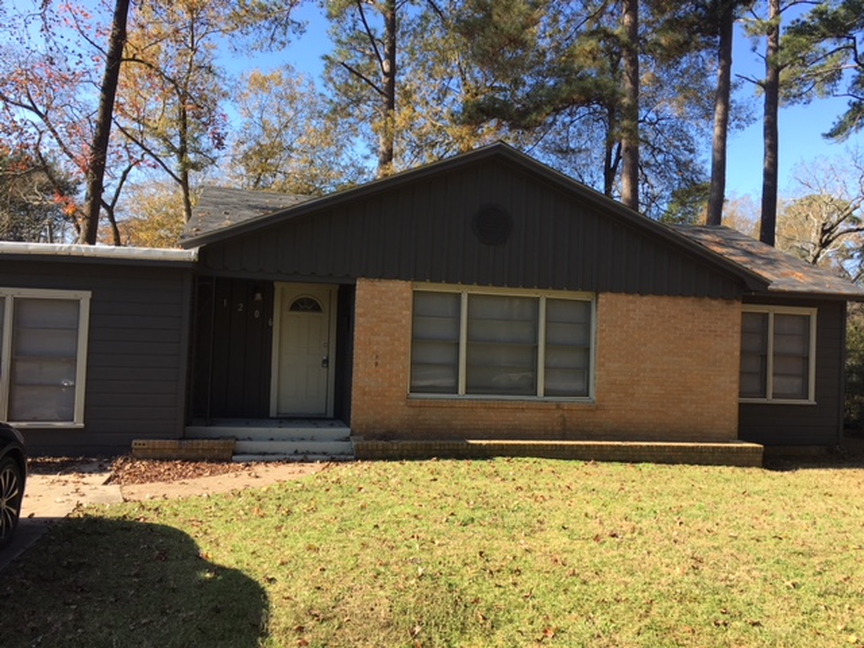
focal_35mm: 29
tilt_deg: +2.8
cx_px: 432
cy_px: 324
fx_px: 724
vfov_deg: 48.2
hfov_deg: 61.7
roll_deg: -3.4
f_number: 2.2
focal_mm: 4.15
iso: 25
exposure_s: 1/444
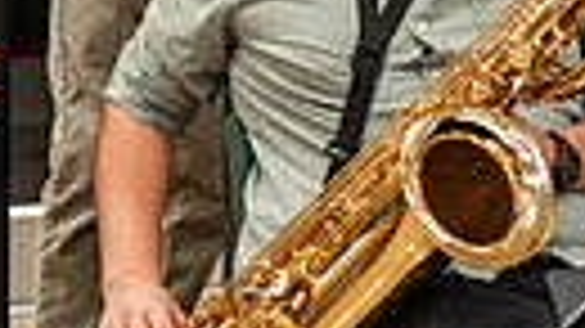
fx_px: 4202
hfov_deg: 7.8
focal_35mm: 271
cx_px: 986
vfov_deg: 4.5
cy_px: 43
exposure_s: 1/125
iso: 1250
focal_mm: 58
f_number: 2.8
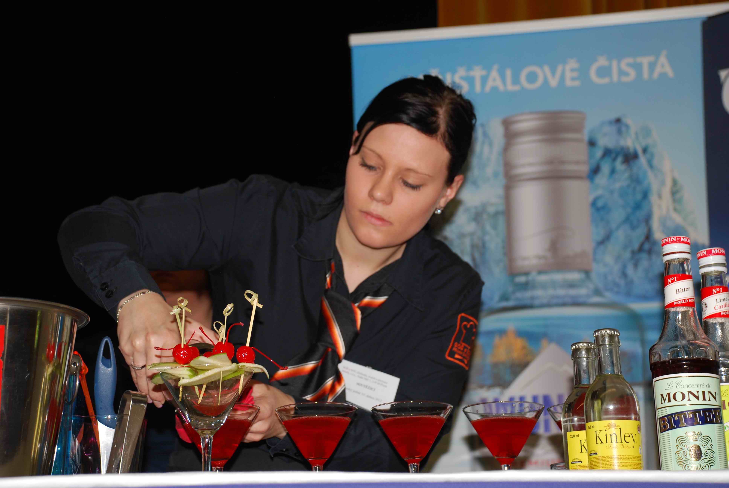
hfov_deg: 23.4
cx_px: 364
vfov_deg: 15.8
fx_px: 1764
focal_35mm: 87
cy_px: 244
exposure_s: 1/60
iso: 200
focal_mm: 58
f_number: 5.3
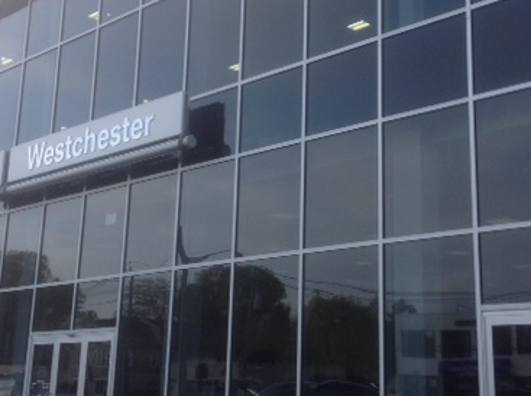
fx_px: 934
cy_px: 147
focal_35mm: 61
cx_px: 302
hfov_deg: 31.7
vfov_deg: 23.9
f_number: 2.4
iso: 50
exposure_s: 1/864
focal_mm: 4.28
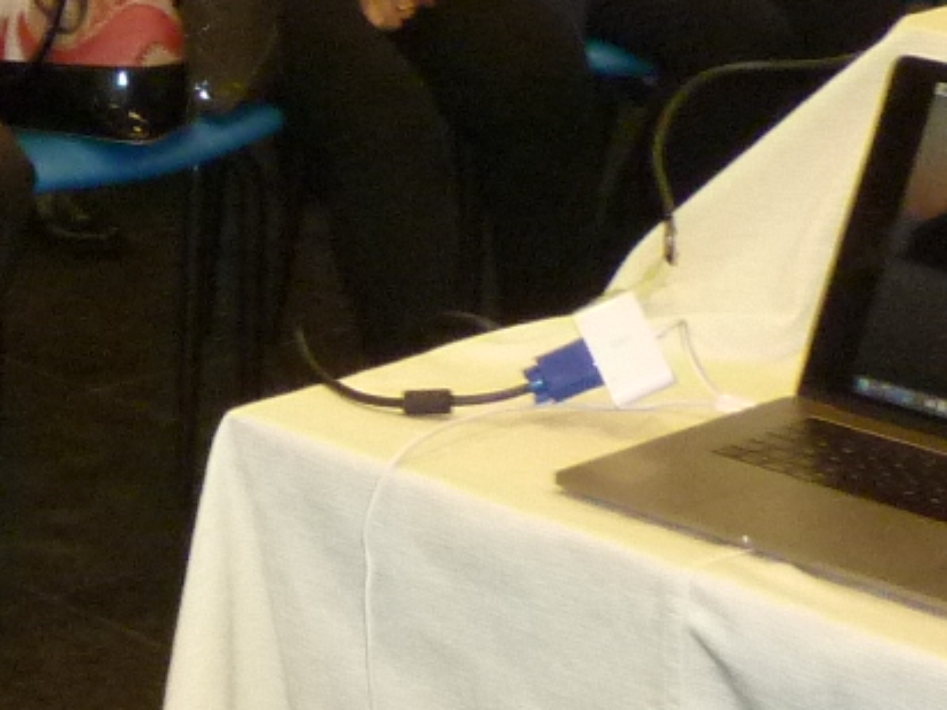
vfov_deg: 10.1
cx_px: -280
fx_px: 3939
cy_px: -154
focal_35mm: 144
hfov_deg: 13.2
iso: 320
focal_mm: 5.2
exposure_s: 1/30
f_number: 3.3
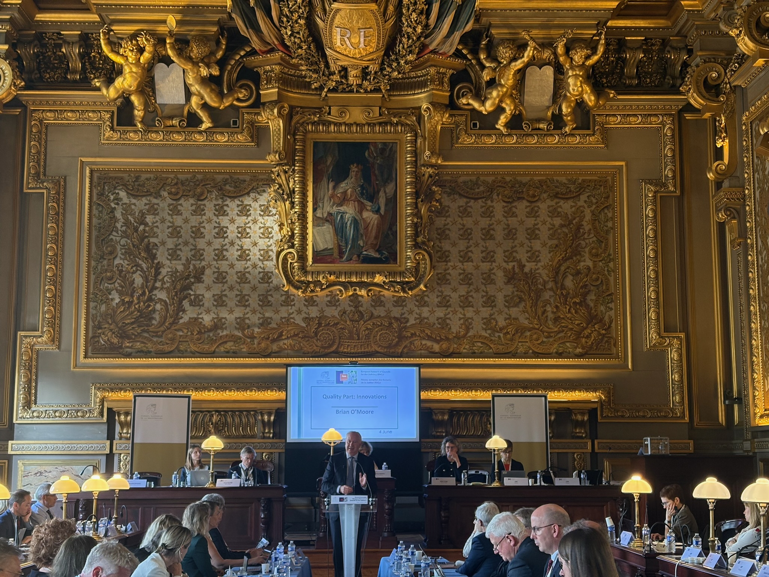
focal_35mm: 52
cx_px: 384
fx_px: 1155
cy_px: 288
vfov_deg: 28.0
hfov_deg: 36.8
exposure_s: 1/33
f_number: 1.6
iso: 100
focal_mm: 5.96
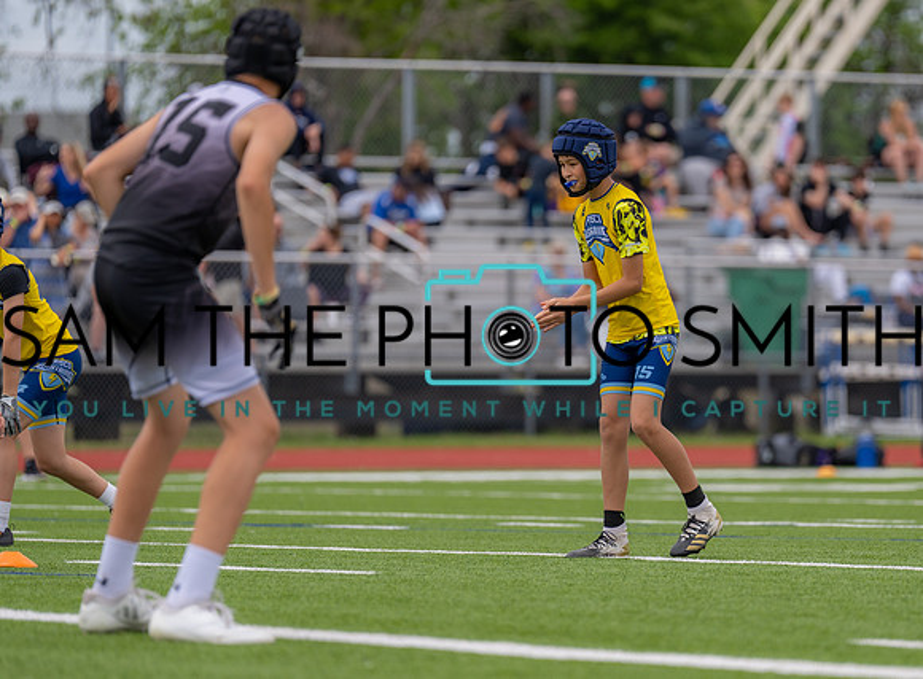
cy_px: 364
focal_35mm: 278
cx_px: 633
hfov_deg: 7.2
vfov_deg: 5.3
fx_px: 7366
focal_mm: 200
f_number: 2.8
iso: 100
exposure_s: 1/2000
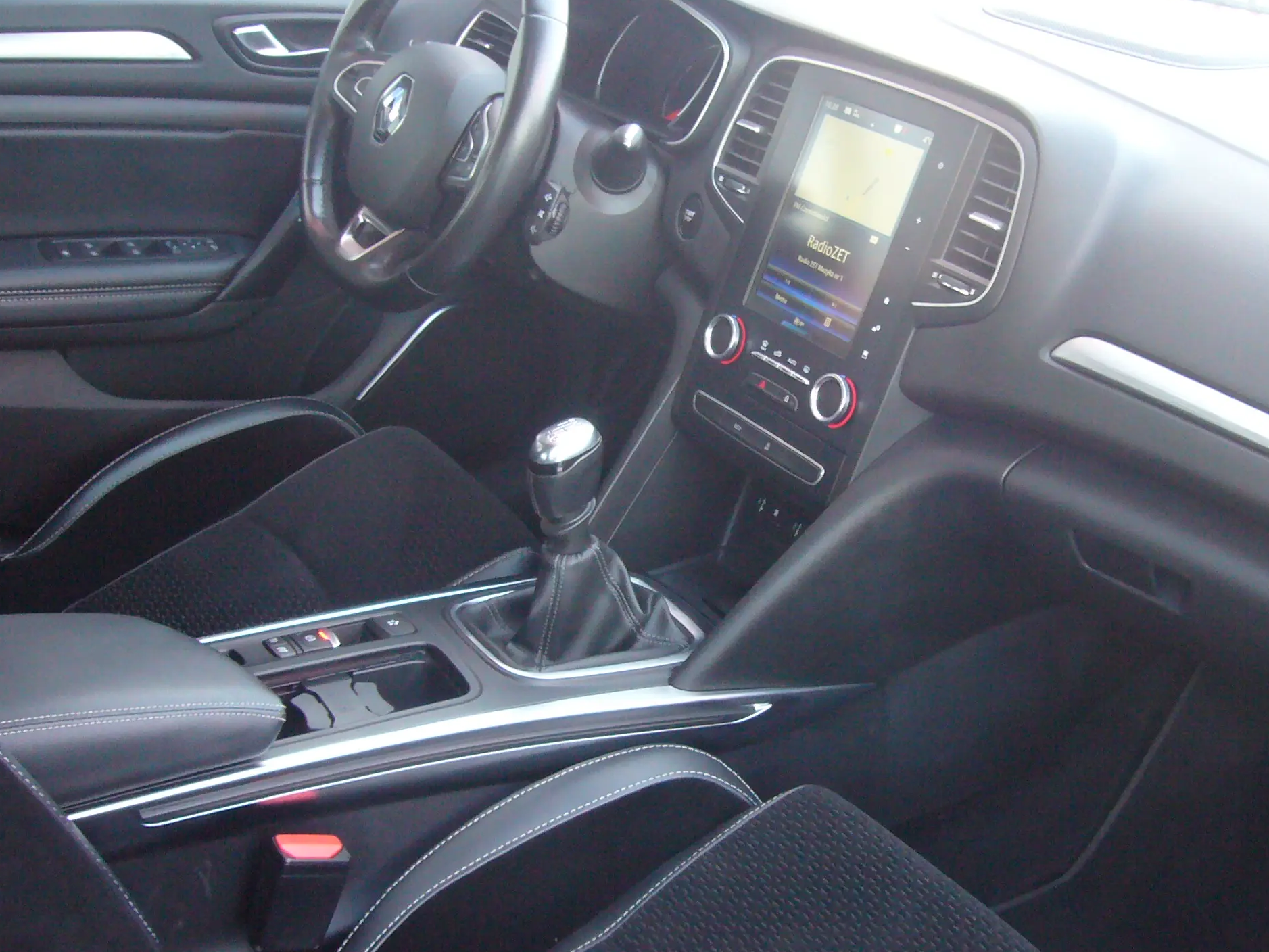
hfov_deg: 44.2
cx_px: 829
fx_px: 1540
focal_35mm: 42
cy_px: 563
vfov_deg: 34.3
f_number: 2.8
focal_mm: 4.6
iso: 200
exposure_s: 1/13
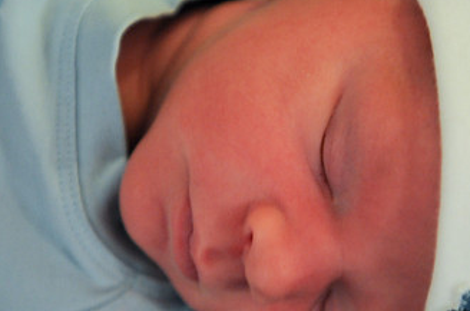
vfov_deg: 16.0
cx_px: 219
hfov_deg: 24.0
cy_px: 140
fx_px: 1107
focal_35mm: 85
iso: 800
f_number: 2.8
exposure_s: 1/13
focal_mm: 32
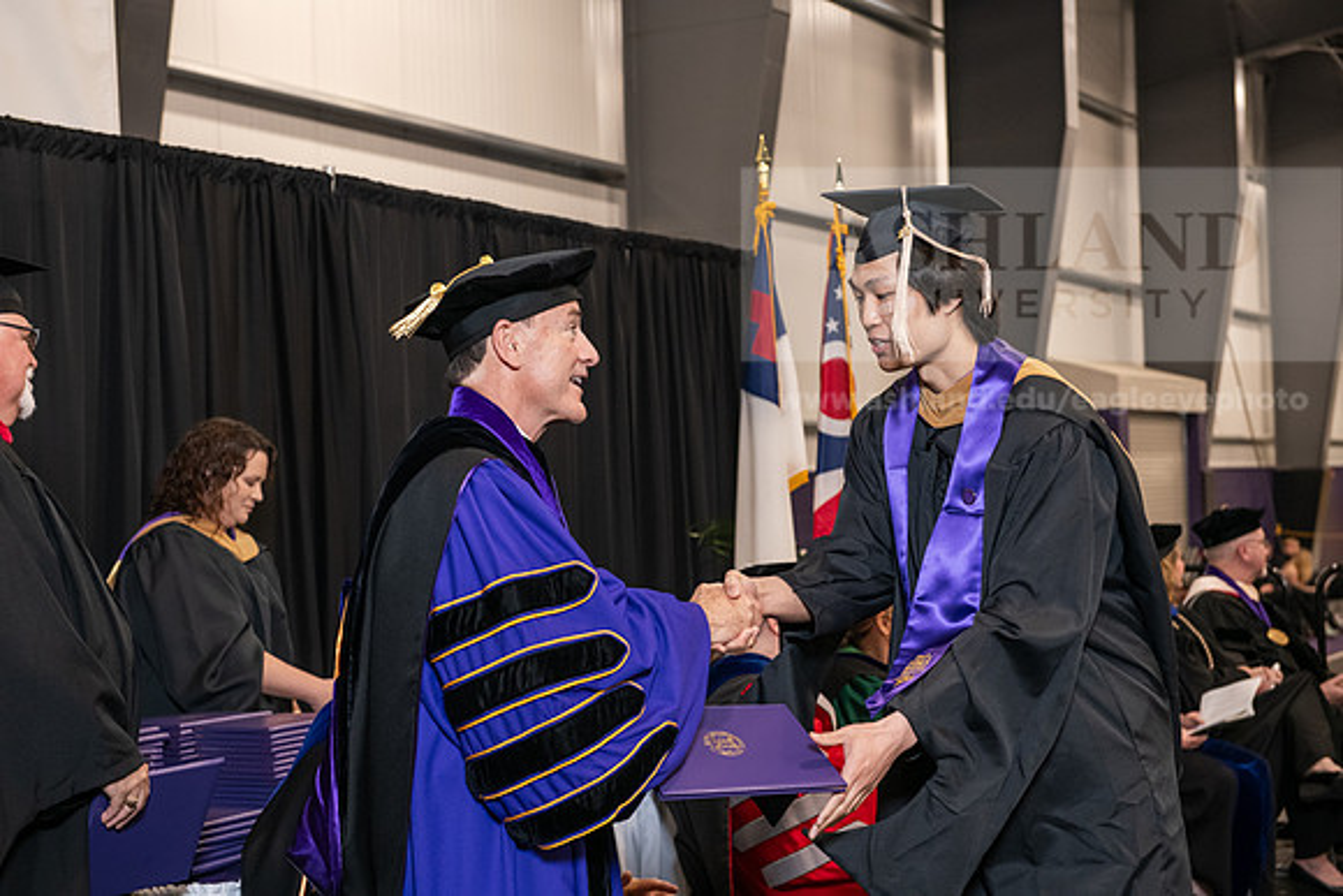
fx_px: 2313
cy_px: 448
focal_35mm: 62
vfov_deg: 21.9
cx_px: 672
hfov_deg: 32.4
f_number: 5
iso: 2000
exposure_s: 1/125
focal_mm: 62
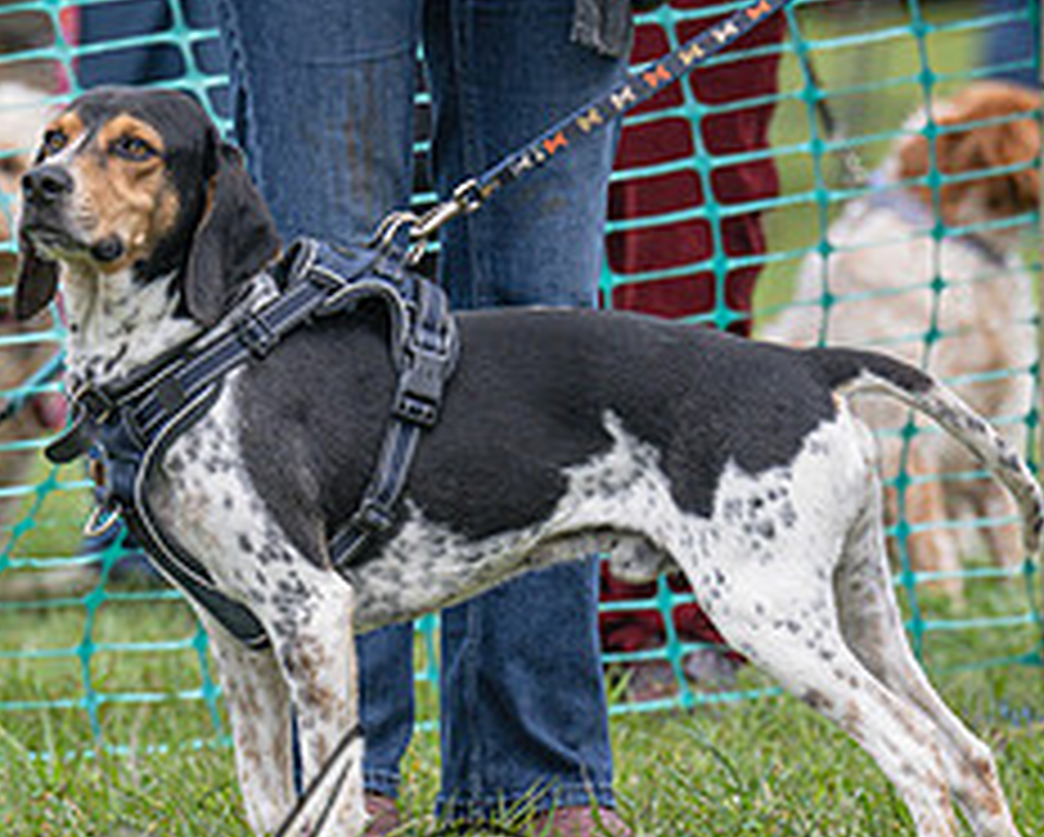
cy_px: 756
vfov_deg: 2.8
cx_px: 367
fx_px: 16885
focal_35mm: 546
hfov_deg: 3.5
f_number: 4
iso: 400
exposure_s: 1/2000
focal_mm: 200
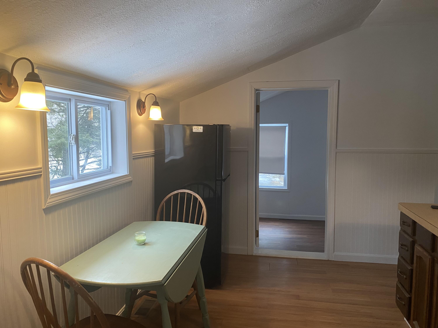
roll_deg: +0.0
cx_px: 219
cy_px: 164
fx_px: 329
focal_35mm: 26
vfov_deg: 53.1
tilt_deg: -3.6
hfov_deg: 67.3
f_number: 1.8
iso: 125
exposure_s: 1/60
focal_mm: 4.25
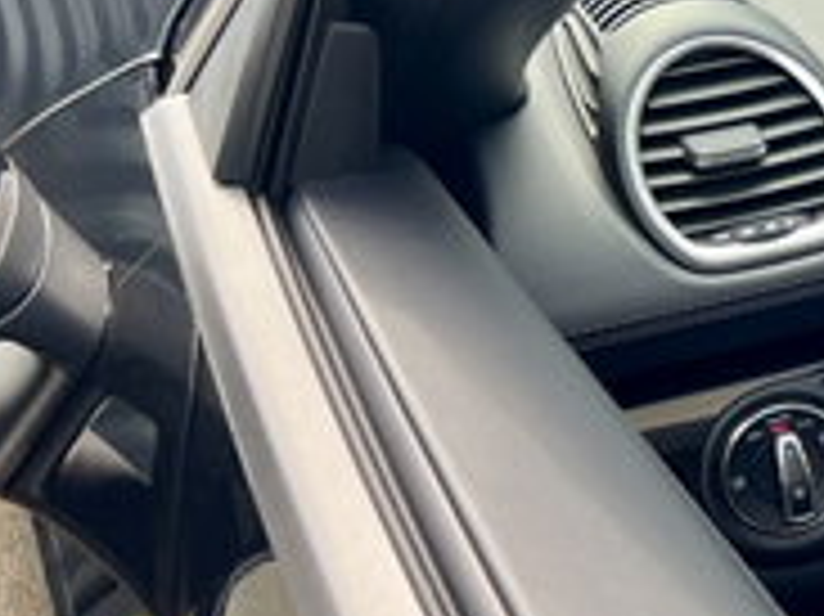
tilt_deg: -24.2
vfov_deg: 13.6
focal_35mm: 109
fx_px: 2593
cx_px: 1594
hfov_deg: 15.0
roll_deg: -0.4
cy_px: 252
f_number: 1.5
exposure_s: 1/295
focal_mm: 5.7
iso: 50
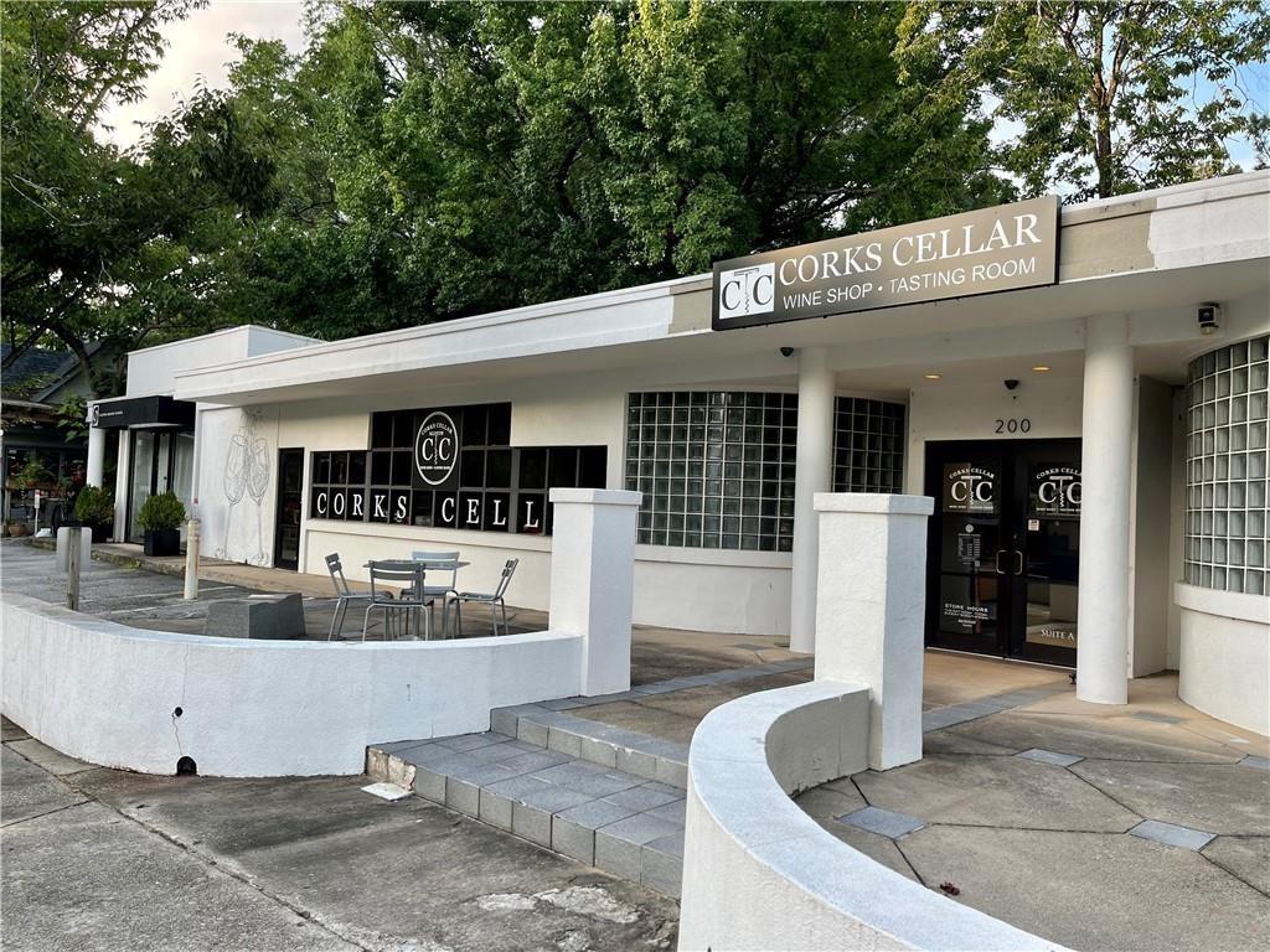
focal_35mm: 26
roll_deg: -1.8
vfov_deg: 53.1
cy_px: 476
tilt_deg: +1.5
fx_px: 954
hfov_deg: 67.3
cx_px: 635
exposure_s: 1/214
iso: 40
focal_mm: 5.1
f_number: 1.6
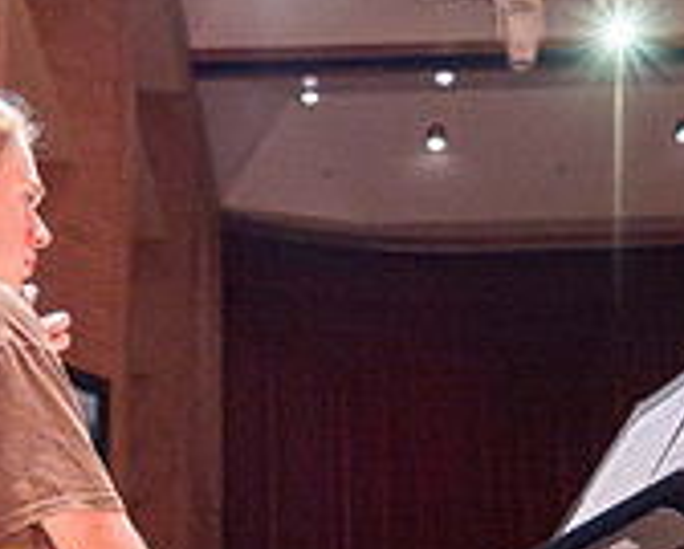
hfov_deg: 23.5
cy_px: 413
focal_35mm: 81
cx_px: 293
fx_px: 1643
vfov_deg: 18.9
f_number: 2.8
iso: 1250
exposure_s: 1/800
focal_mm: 24
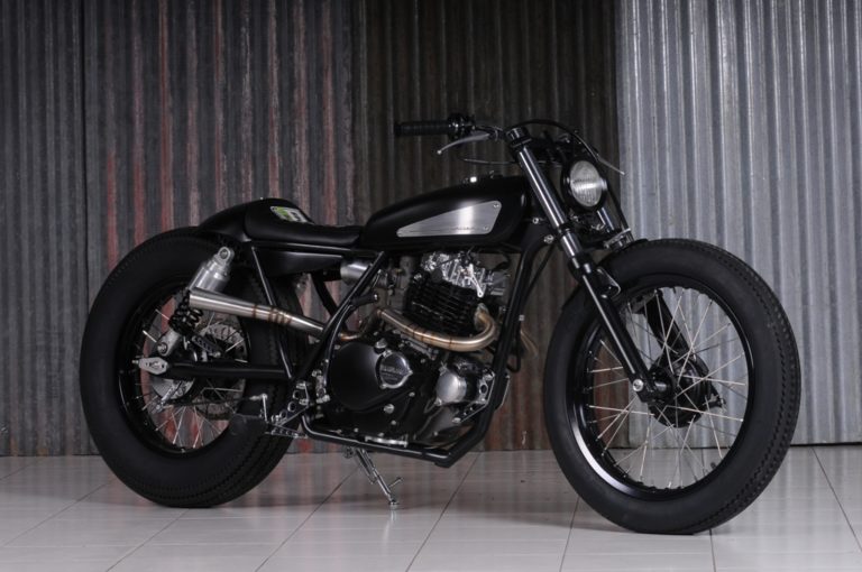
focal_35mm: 158
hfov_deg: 13.1
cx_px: 431
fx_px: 3766
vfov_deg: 8.7
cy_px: 286
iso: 400
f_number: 13
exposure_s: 1/250
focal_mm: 105
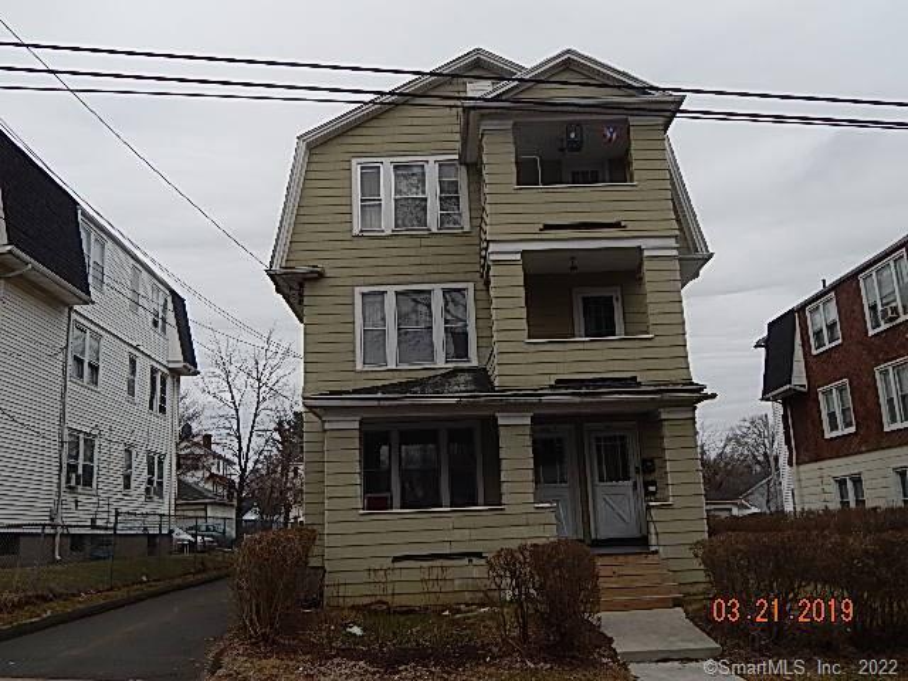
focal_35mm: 31
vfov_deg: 45.4
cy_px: 340
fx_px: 813
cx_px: 454
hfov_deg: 58.4
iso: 125
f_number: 3.2
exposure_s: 1/800
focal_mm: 5.6
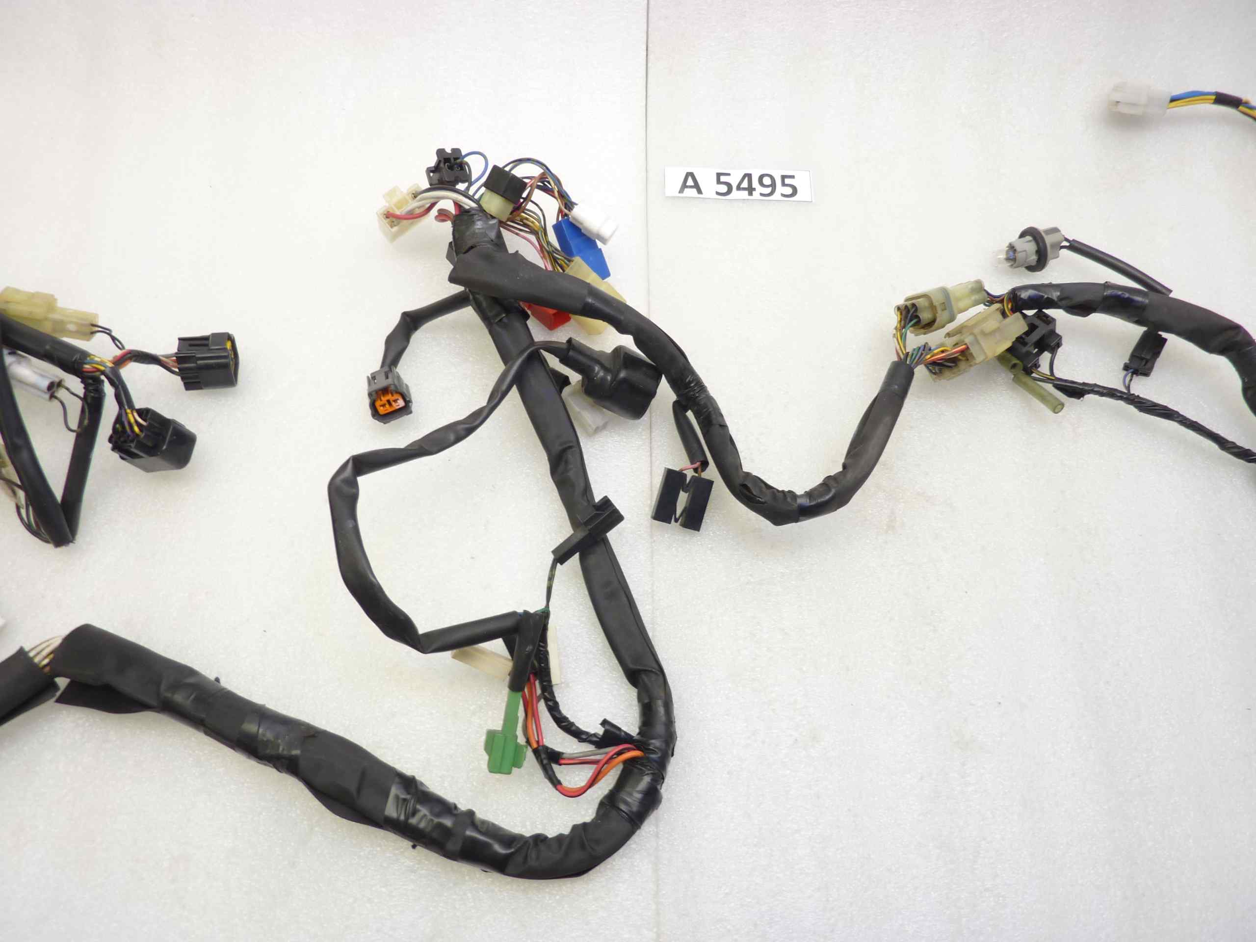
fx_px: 907
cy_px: 471
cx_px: 628
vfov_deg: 54.9
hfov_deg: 69.4
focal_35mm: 25
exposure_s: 1/13
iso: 80
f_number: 3.3
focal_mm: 4.1
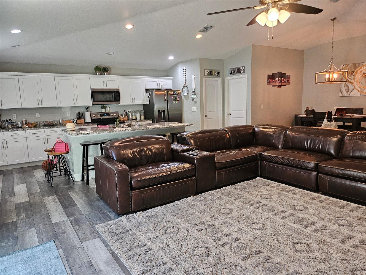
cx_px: 183
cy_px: 138
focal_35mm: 24
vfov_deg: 56.8
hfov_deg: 71.6
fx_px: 254
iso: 320
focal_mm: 5
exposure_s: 1/120
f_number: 1.8
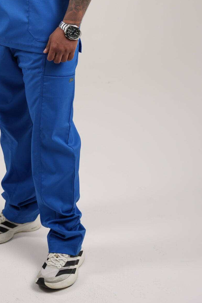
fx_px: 759
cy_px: -3
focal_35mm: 90
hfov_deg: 15.0
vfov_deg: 21.7
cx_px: 15
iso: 125
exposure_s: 1/200
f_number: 2.8
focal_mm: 41.1
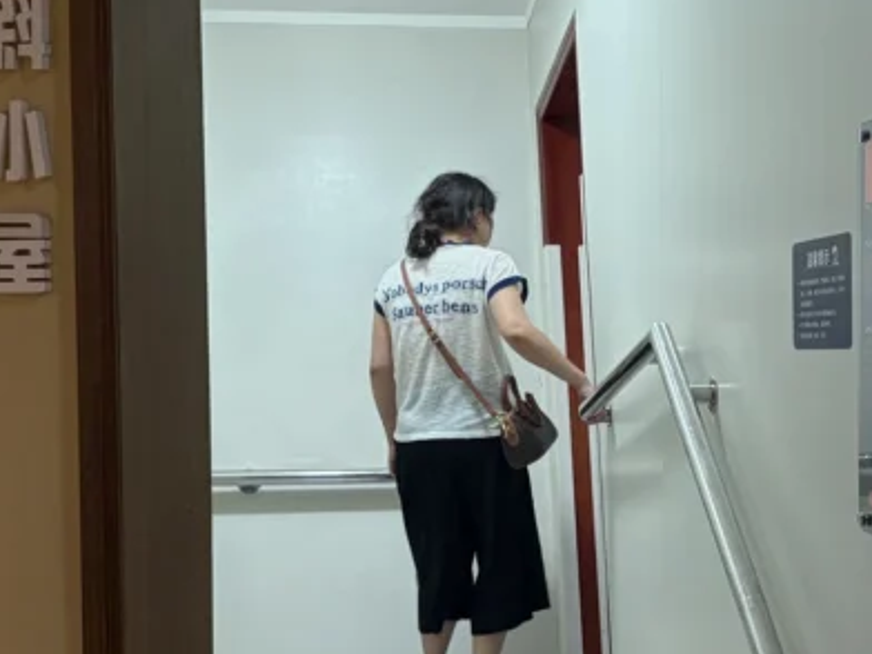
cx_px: 552
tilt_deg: -2.3
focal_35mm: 68
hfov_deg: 28.4
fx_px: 1713
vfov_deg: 21.6
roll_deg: +0.0
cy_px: 345
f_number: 1.6
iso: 160
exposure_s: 1/50
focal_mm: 5.96
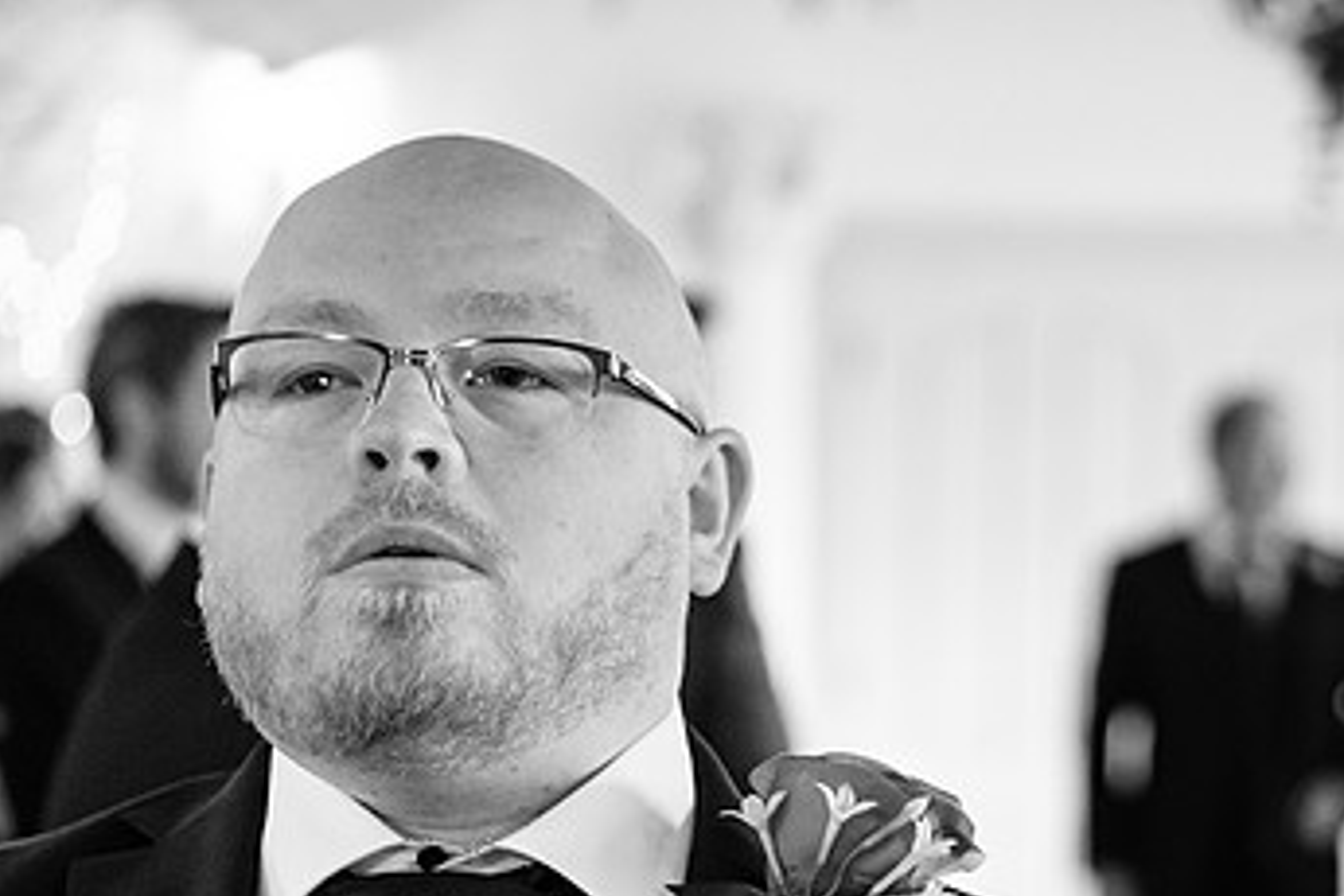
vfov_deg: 9.9
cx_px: 1013
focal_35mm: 138
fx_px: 5152
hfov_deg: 14.8
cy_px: 674
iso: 2000
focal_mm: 50
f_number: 2
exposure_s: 1/160
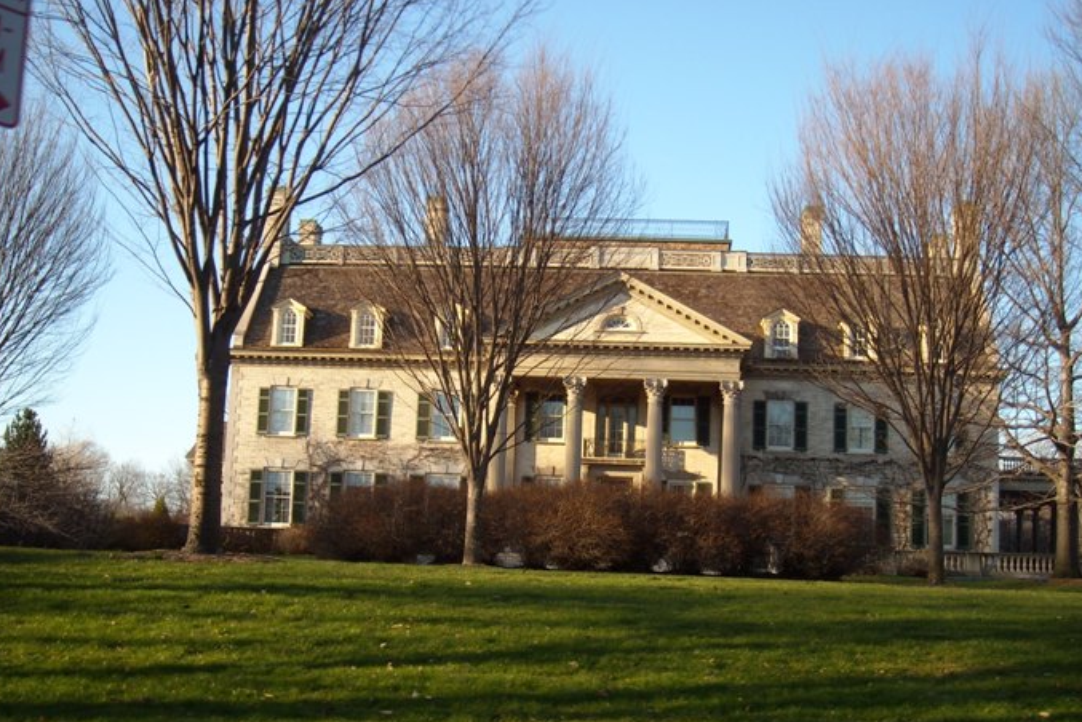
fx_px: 1293
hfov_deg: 45.4
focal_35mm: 43
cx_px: 545
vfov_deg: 31.2
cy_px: 415
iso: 64
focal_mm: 5.7
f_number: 2.8
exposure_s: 1/353
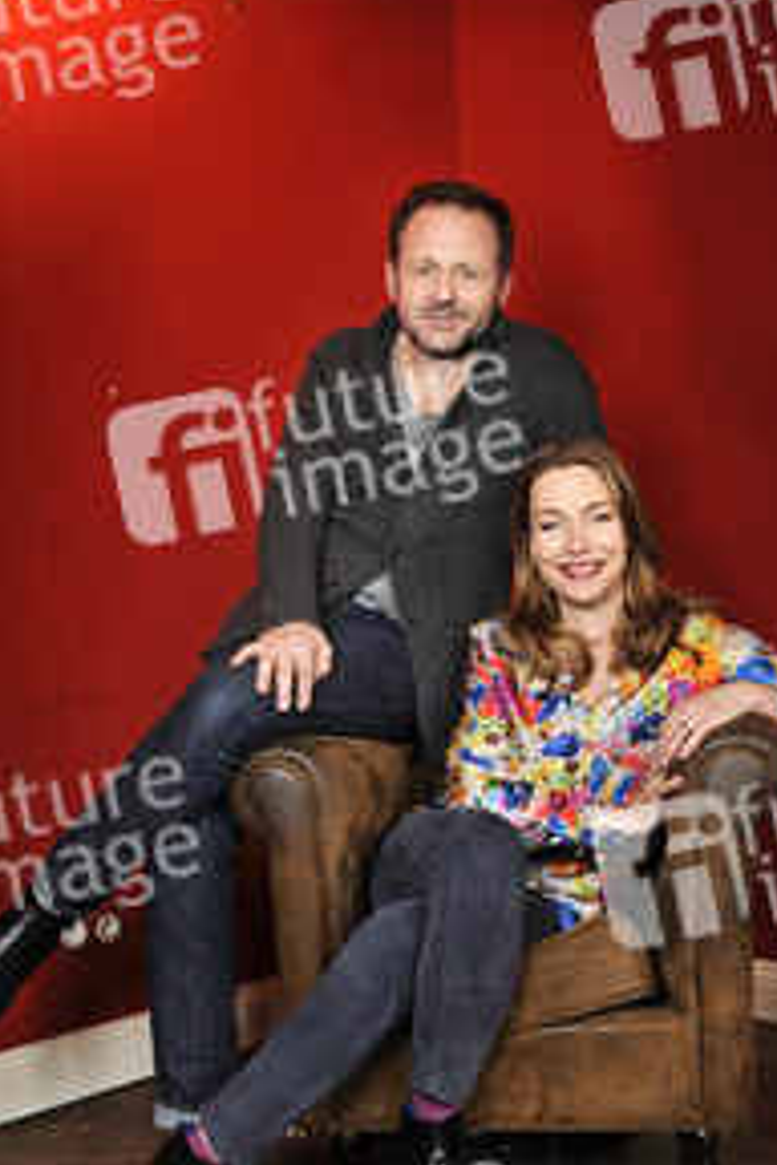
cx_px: 433
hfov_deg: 27.0
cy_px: 651
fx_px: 1619
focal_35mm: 50
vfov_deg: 39.5
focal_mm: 36
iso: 1000
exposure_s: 1/40
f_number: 4.5
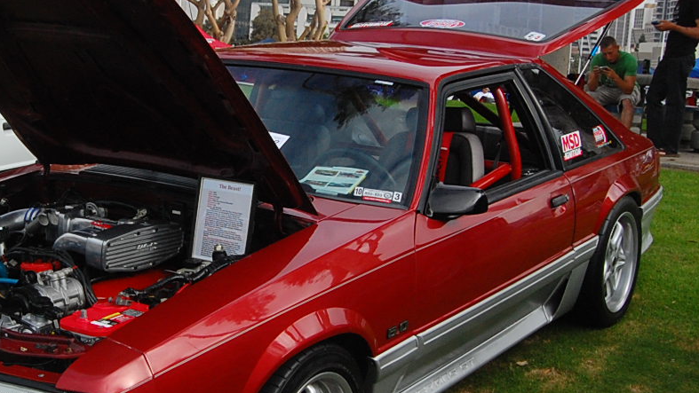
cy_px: 187
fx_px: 1057
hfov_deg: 36.0
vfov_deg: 21.1
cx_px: 195
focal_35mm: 57
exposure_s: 1/500
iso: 800
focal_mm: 19
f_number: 11
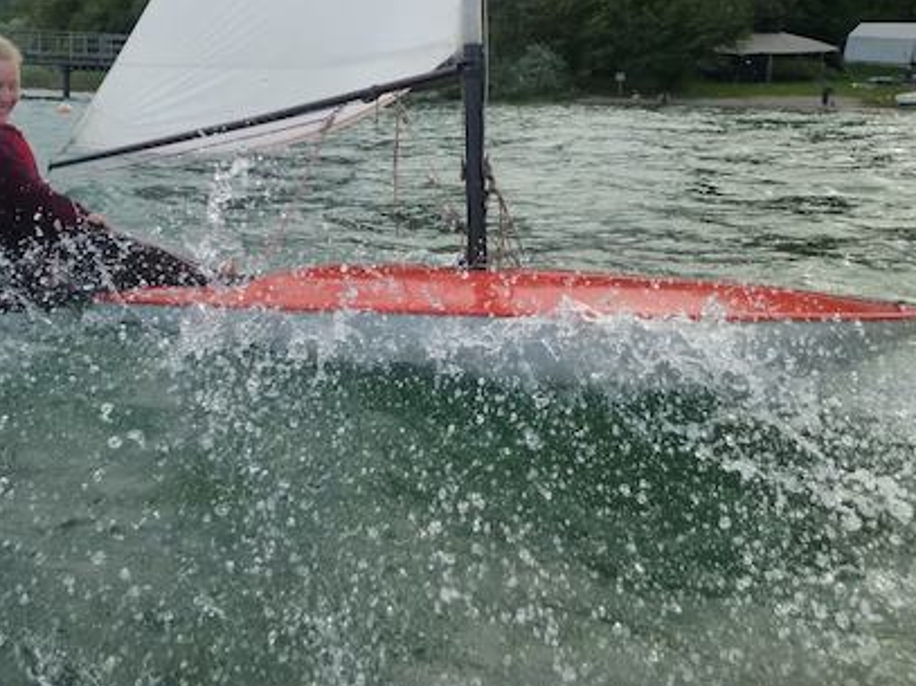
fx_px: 1138
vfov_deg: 32.5
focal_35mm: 43
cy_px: 120
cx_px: 173
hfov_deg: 41.8
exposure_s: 1/800
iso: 160
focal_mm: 4.5
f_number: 3.1
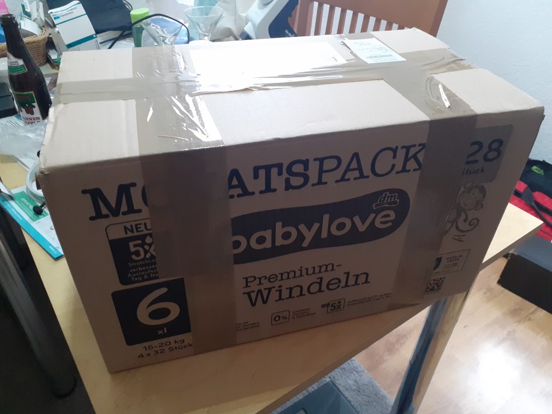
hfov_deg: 65.3
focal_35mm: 27
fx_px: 431
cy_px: 207
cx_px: 276
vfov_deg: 51.4
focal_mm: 3.6
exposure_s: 1/25
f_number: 1.9
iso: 250
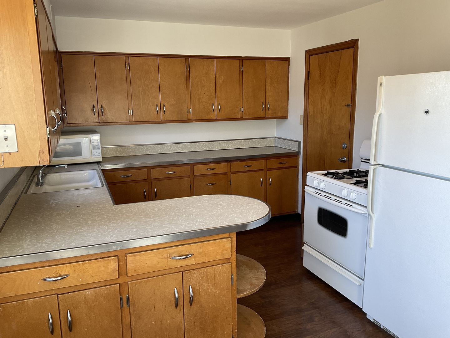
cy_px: 169
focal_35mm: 29
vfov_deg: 48.2
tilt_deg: -11.0
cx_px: 225
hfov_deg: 61.7
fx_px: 377
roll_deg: +0.0
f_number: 1.8
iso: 50
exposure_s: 1/60
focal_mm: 3
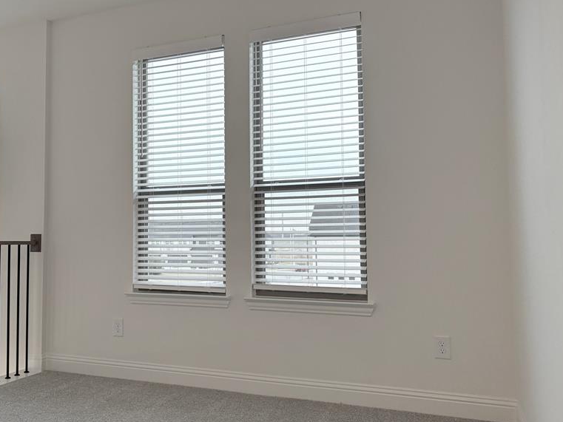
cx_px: 195
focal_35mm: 35
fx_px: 569
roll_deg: -0.2
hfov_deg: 51.8
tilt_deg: +4.0
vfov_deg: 40.7
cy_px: 200
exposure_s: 1/120
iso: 100
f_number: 1.6
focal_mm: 5.96
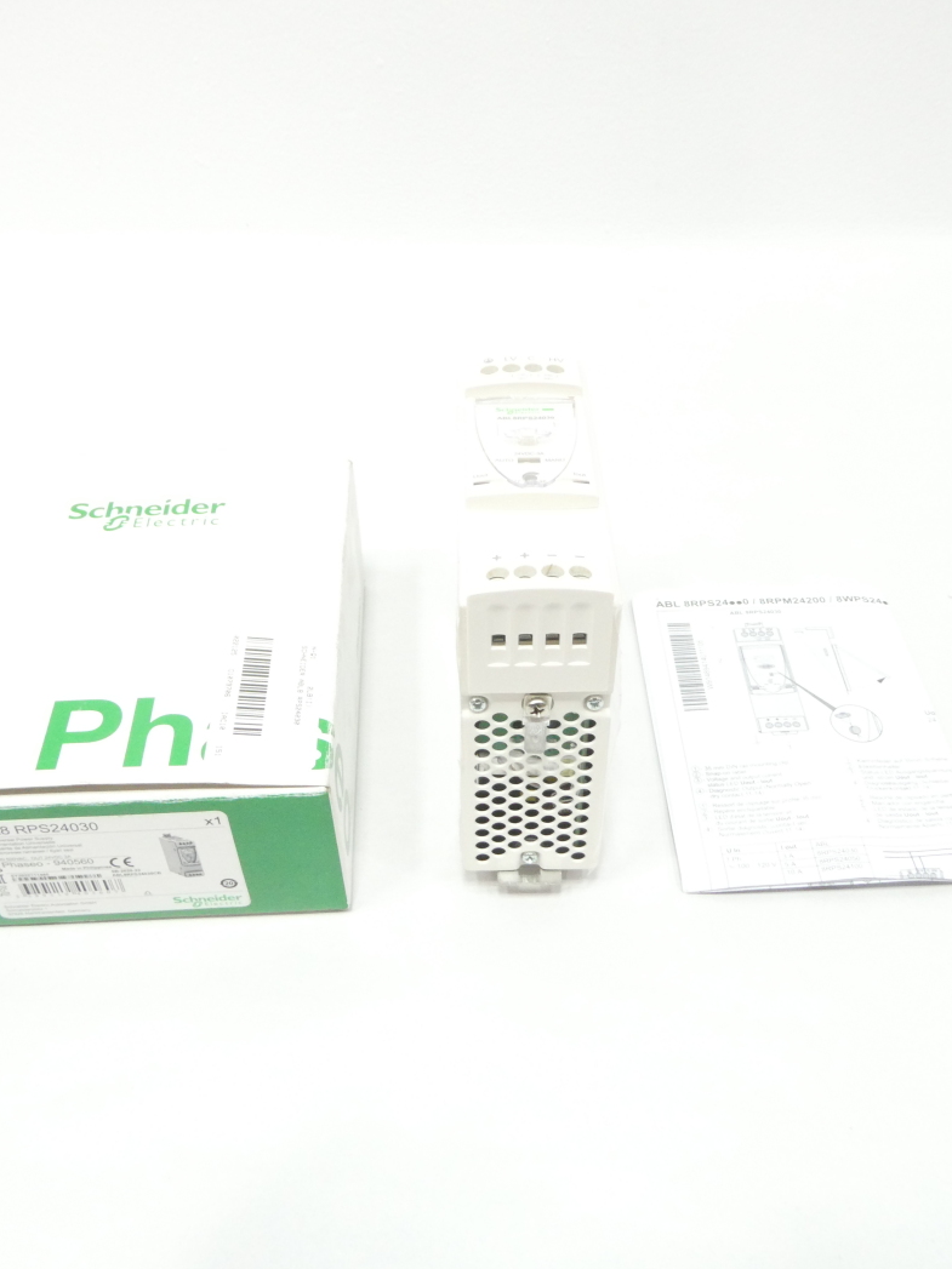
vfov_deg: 55.4
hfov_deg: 42.9
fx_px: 1210
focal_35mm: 33
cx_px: 464
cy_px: 631
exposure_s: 1/60
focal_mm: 4.3
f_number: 3.3
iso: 500
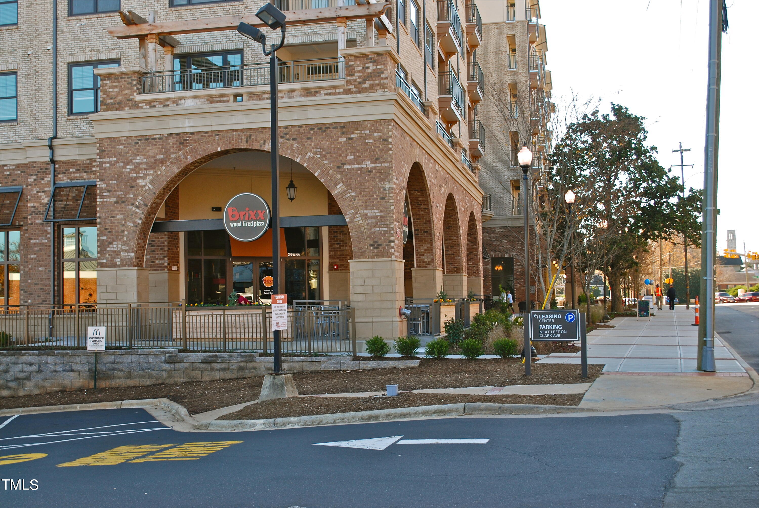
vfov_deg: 30.9
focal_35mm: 44
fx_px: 918
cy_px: 254
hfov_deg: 44.9
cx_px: 380
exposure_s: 1/125
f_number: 5.6
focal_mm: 29
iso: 180
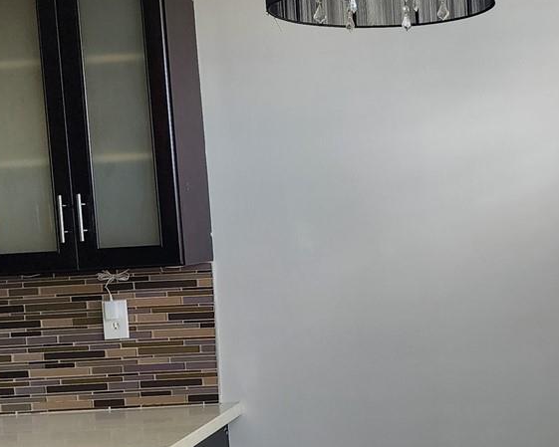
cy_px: 289
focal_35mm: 64
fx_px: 1059
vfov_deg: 23.8
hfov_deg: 28.7
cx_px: 470
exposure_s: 1/180
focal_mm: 6.4
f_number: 1.8
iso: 100
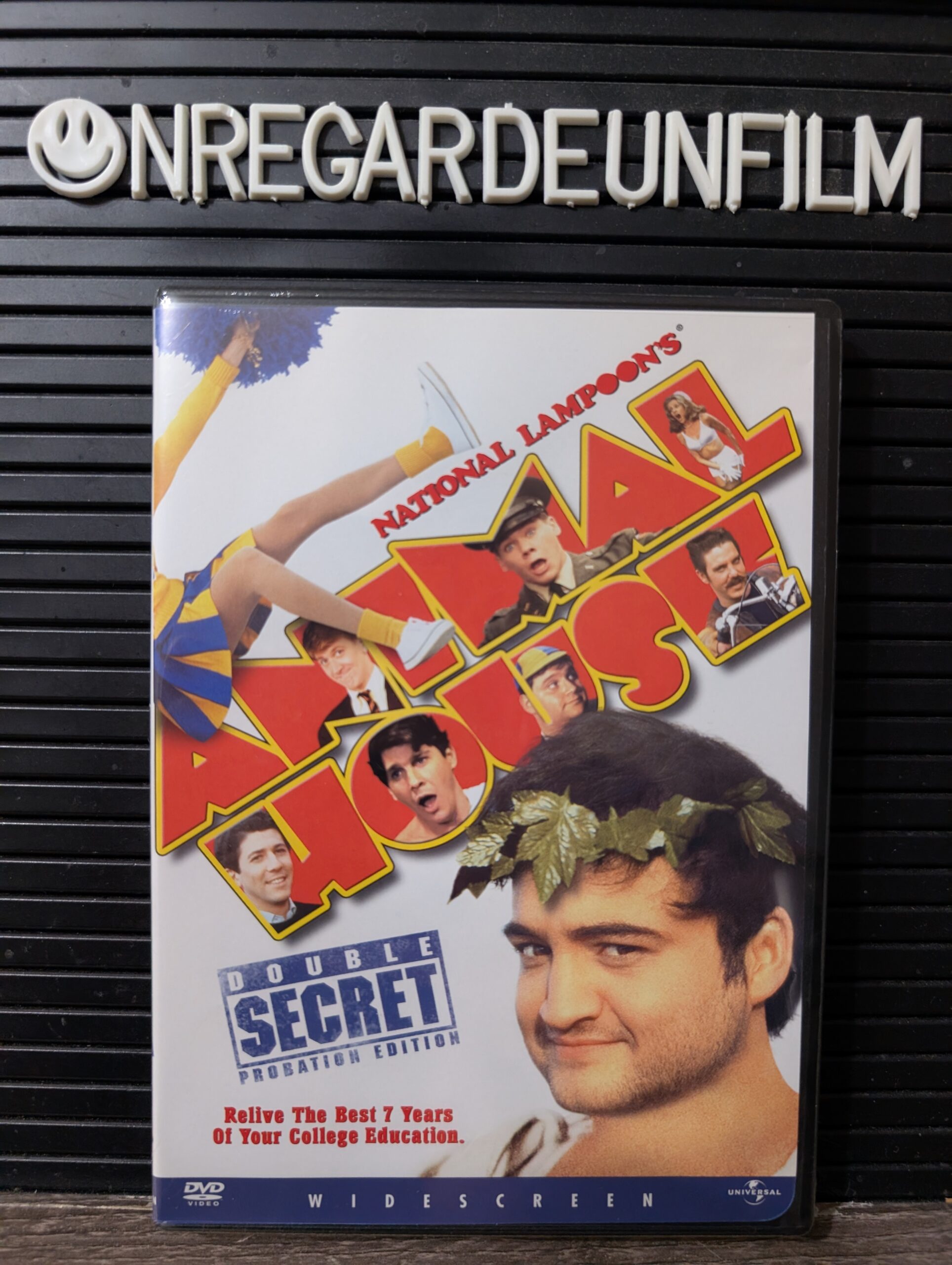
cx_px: 476
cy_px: 632
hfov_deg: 56.9
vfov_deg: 71.5
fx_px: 878
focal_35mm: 24
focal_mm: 6.9
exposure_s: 1/120
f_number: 1.68
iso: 643
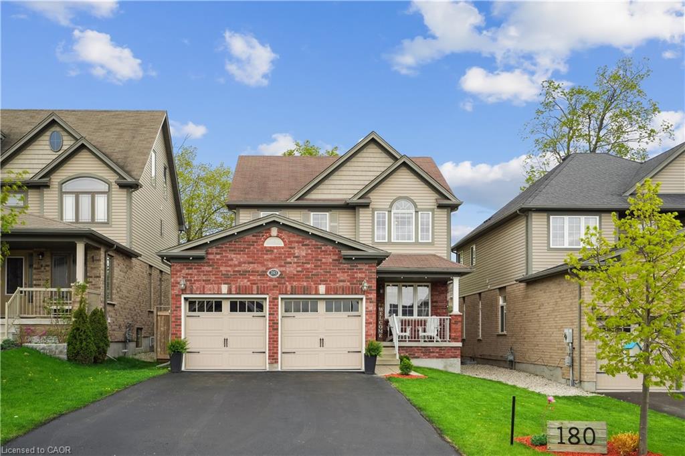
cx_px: 342
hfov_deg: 54.4
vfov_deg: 37.8
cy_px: 228
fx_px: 666
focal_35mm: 35
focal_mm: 35
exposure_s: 1/250
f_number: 7.1
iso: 400
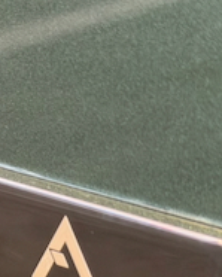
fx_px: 1321
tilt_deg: -21.7
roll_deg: +2.0
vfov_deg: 11.9
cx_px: -54
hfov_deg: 9.5
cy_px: 265
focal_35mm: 161
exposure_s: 1/40
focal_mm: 6.76
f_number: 1.78
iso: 400
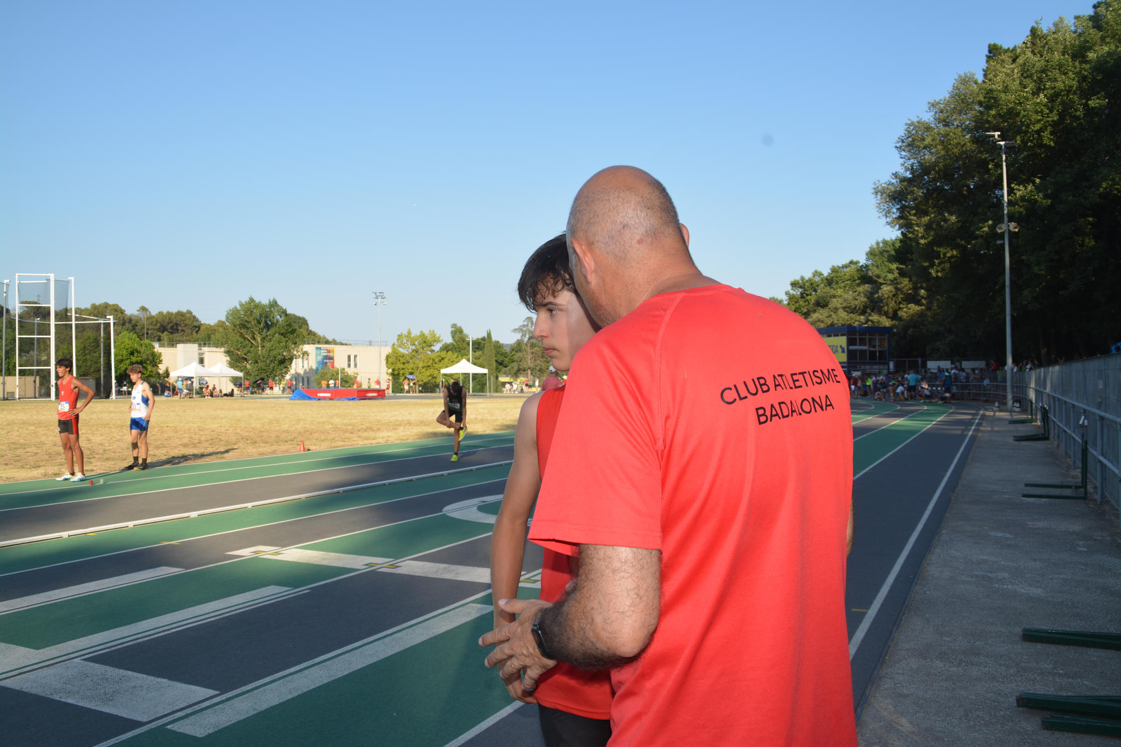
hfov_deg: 67.4
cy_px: 374
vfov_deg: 47.9
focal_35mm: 27
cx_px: 560
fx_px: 841
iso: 100
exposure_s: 1/200
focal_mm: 18
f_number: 8
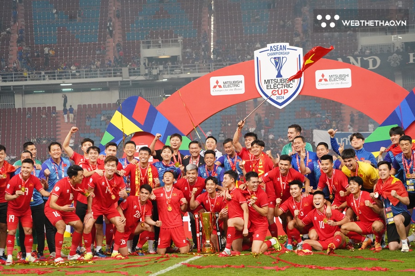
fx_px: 1153
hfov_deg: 20.4
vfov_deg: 13.7
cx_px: 208
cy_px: 138
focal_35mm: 100
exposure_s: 1/800
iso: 10000
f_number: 5.6
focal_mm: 100
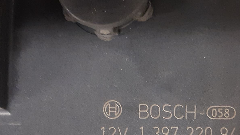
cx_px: 161
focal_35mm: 49
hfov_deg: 41.5
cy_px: 133
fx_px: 312
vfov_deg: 23.5
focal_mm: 3.93
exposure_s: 1/33
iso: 250
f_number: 1.7
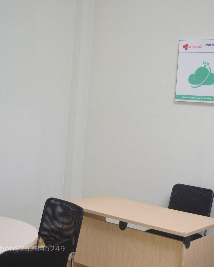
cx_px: 135
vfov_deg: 30.6
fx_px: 488
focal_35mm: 62
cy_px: 134
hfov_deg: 24.6
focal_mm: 29
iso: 800
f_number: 4.2
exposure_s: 1/25
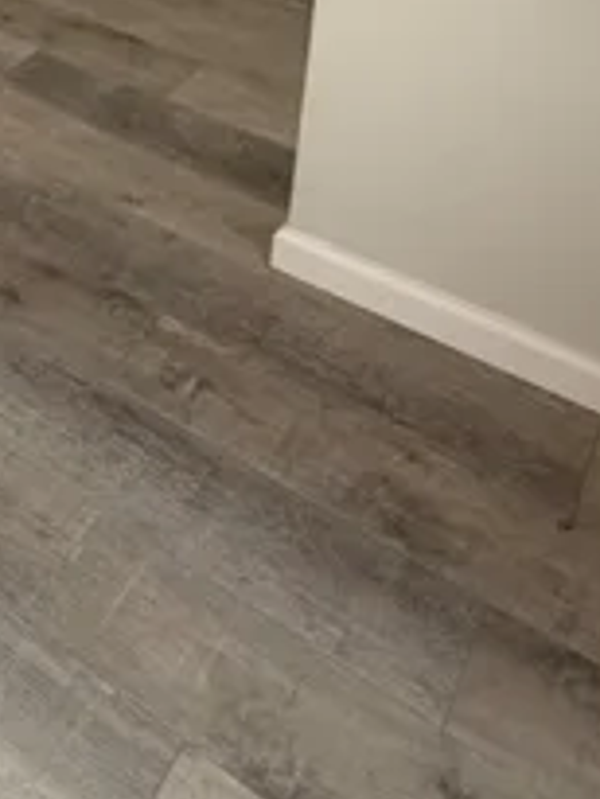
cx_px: -68
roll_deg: -1.9
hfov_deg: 26.3
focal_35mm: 51
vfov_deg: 30.1
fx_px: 1177
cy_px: -230
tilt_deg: -14.9
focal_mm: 2.22
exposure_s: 1/120
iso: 160
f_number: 2.2
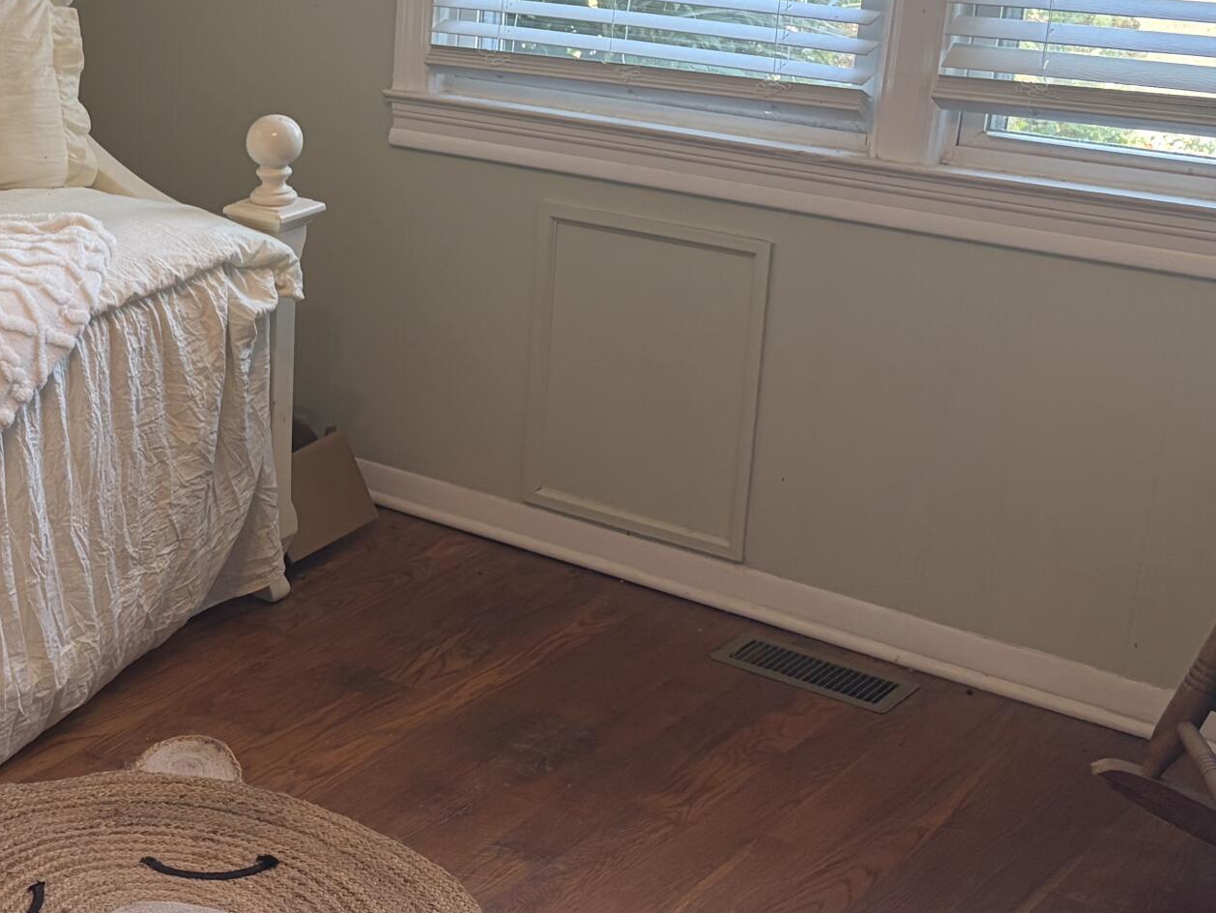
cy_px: 348
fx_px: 2178
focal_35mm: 62
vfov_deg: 23.6
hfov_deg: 28.6
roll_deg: +1.0
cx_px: -89
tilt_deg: -17.6
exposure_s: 1/60
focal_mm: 5.96
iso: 100
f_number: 1.6
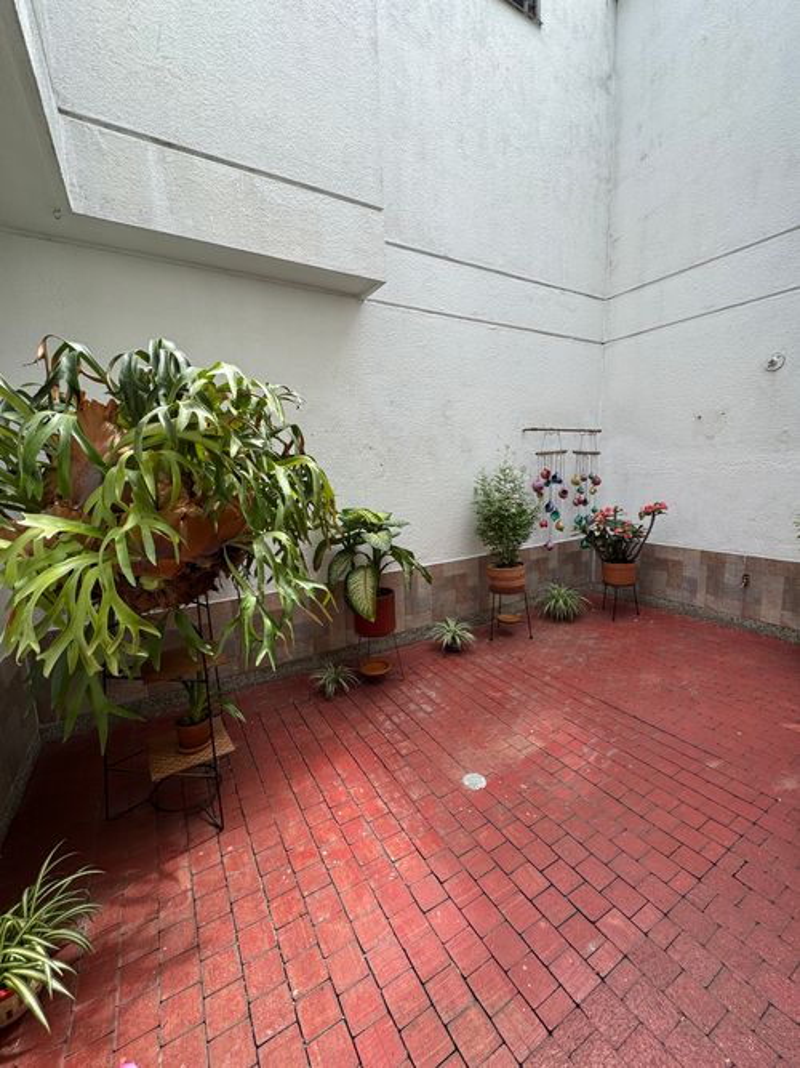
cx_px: 400
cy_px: 534
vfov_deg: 102.1
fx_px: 432
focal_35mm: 14
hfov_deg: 85.7
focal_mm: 2.22
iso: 40
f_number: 2.2
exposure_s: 1/625
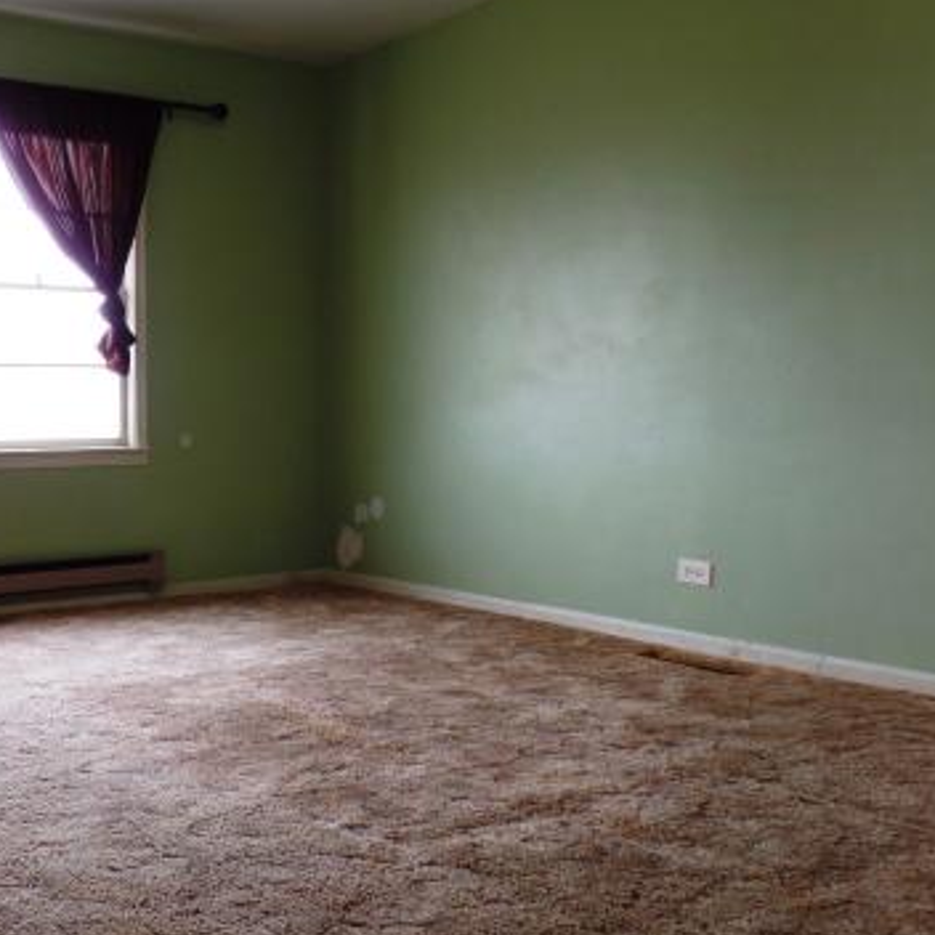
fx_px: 1131
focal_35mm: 37
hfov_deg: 42.4
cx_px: 154
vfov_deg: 44.8
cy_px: 529
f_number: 2.8
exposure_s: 1/45
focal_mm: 4.1
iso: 80
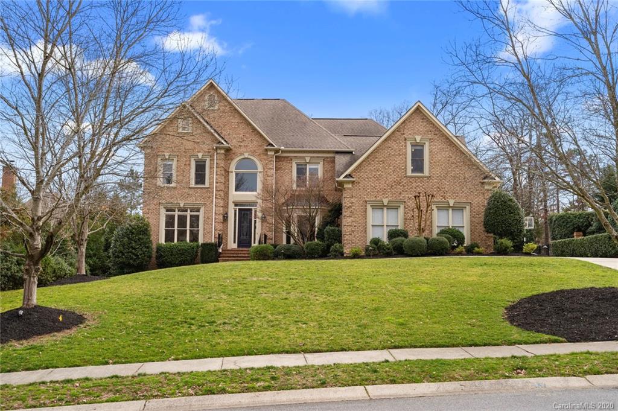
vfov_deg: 37.8
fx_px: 600
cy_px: 206
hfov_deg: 54.5
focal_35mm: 35
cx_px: 309
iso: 200
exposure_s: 1/160
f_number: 5.6
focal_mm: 35
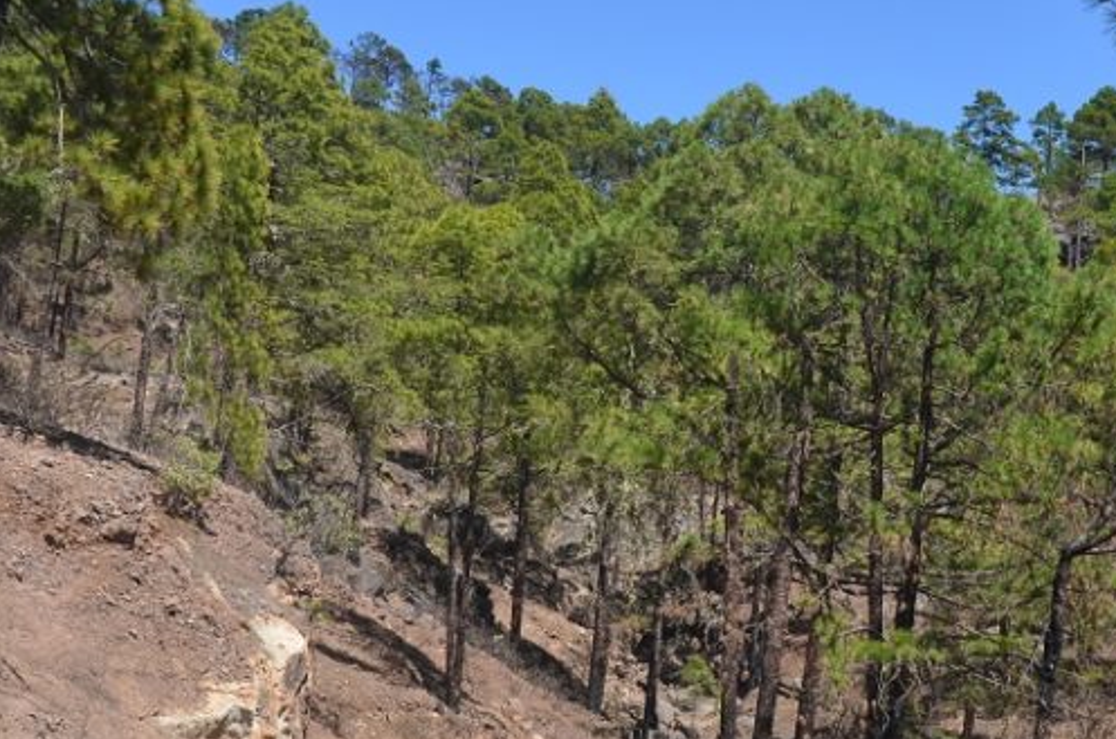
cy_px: 326
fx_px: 2197
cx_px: 716
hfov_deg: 28.4
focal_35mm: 71
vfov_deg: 19.1
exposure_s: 1/250
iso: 200
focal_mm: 23
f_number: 10
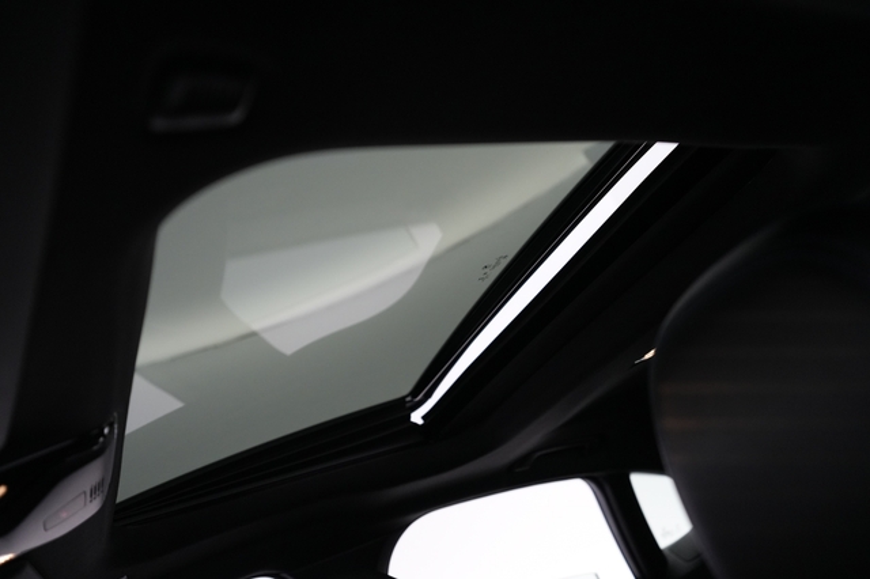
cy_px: 290
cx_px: 435
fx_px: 676
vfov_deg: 46.4
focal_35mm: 28
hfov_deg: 65.5
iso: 3200
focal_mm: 28
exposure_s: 1/200
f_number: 2.8
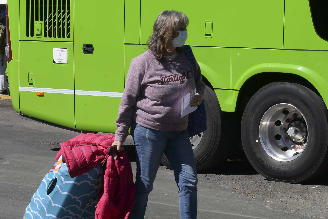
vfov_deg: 11.1
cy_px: 84
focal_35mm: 124
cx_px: 66
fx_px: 1130
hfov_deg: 16.4
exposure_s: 1/320
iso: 500
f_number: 22
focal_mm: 62
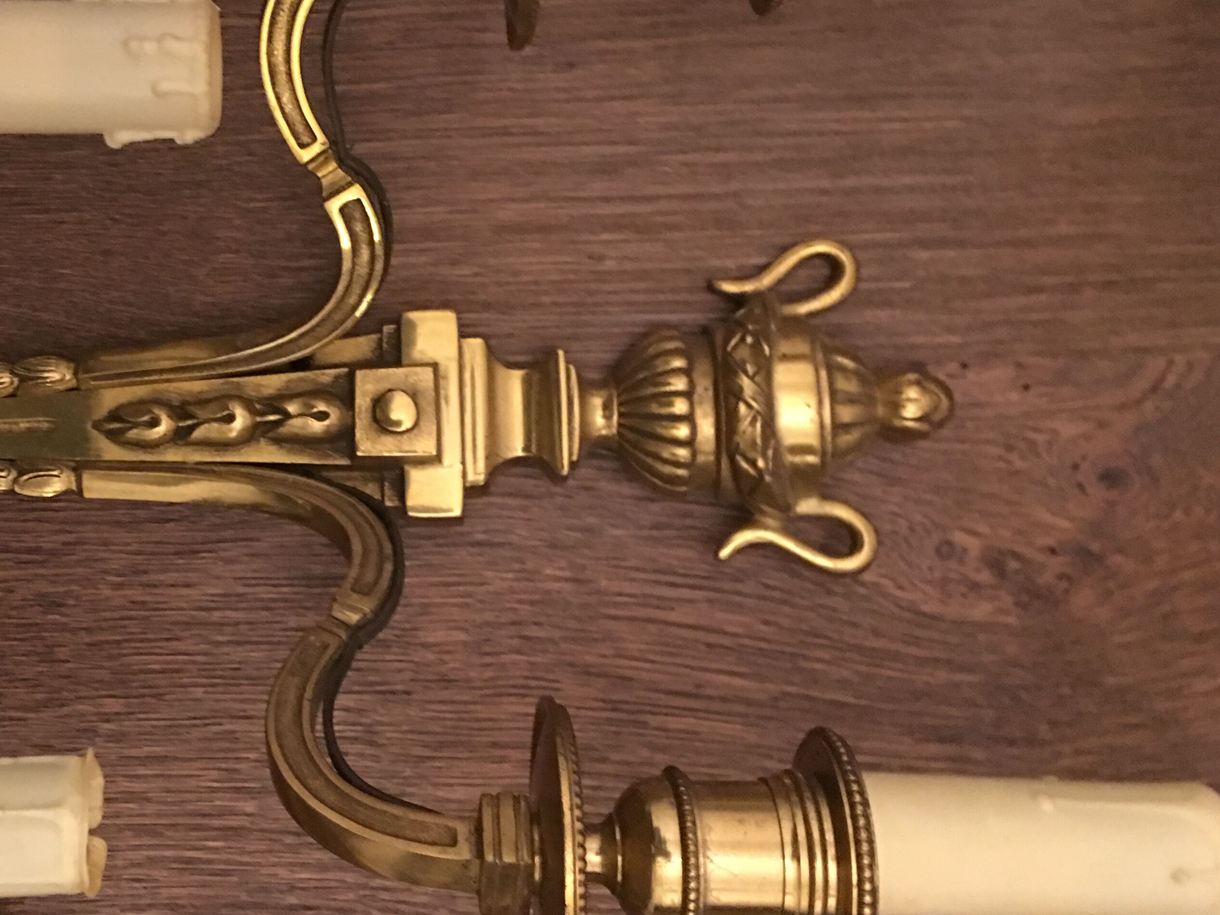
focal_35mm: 46
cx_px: 350
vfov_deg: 31.5
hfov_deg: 40.4
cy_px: 390
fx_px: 1621
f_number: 2.2
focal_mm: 4.15
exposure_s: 1/8
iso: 160
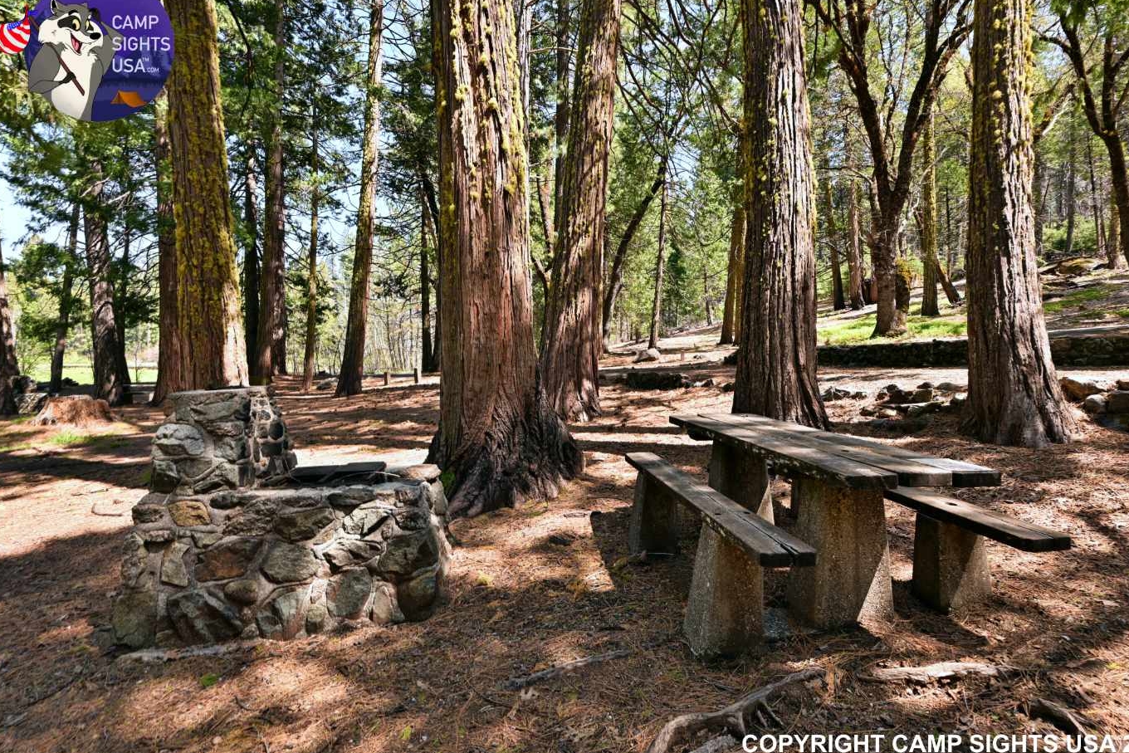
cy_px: 367
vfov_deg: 67.4
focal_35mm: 18
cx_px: 589
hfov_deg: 89.9
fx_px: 565
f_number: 7.1
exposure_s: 1/50
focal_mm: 17
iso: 100
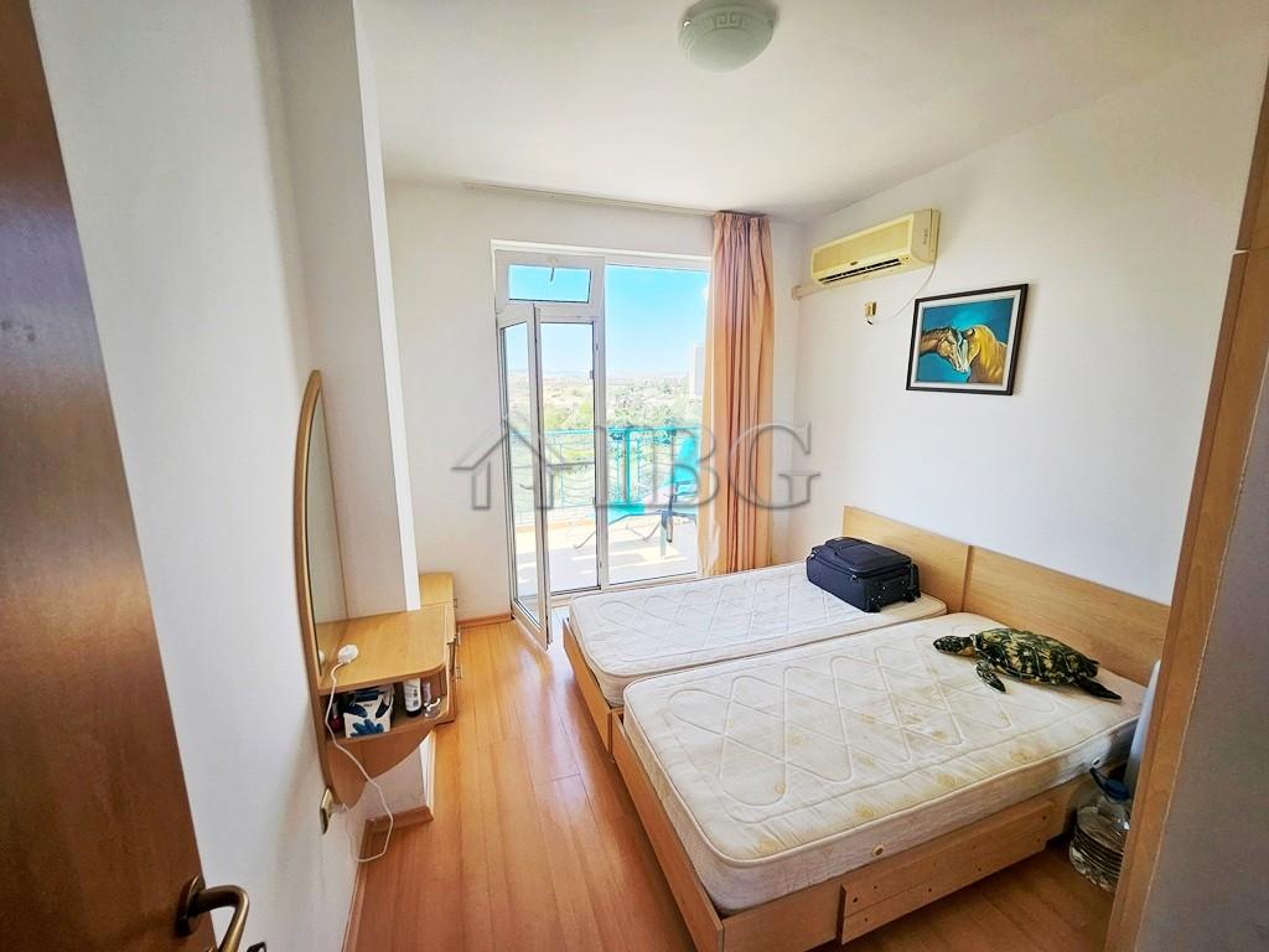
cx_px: 634
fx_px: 477
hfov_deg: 106.2
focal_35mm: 13
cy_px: 476
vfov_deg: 89.9
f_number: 2.2
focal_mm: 1.7
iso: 32
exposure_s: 1/178
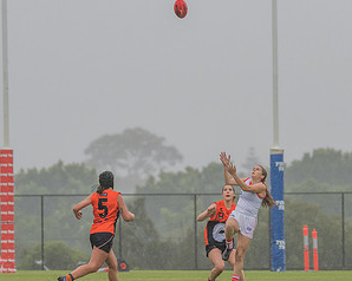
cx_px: 251
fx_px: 7340
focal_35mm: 705
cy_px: 209
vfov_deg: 2.2
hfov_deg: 2.7
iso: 800
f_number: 7.1
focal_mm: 300
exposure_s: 1/2000
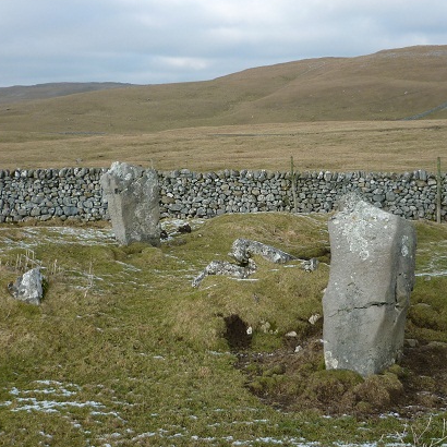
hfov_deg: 32.8
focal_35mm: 52
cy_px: 230
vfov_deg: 32.8
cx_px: 244
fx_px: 760
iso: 80
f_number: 2.8
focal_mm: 5.5
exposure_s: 1/400
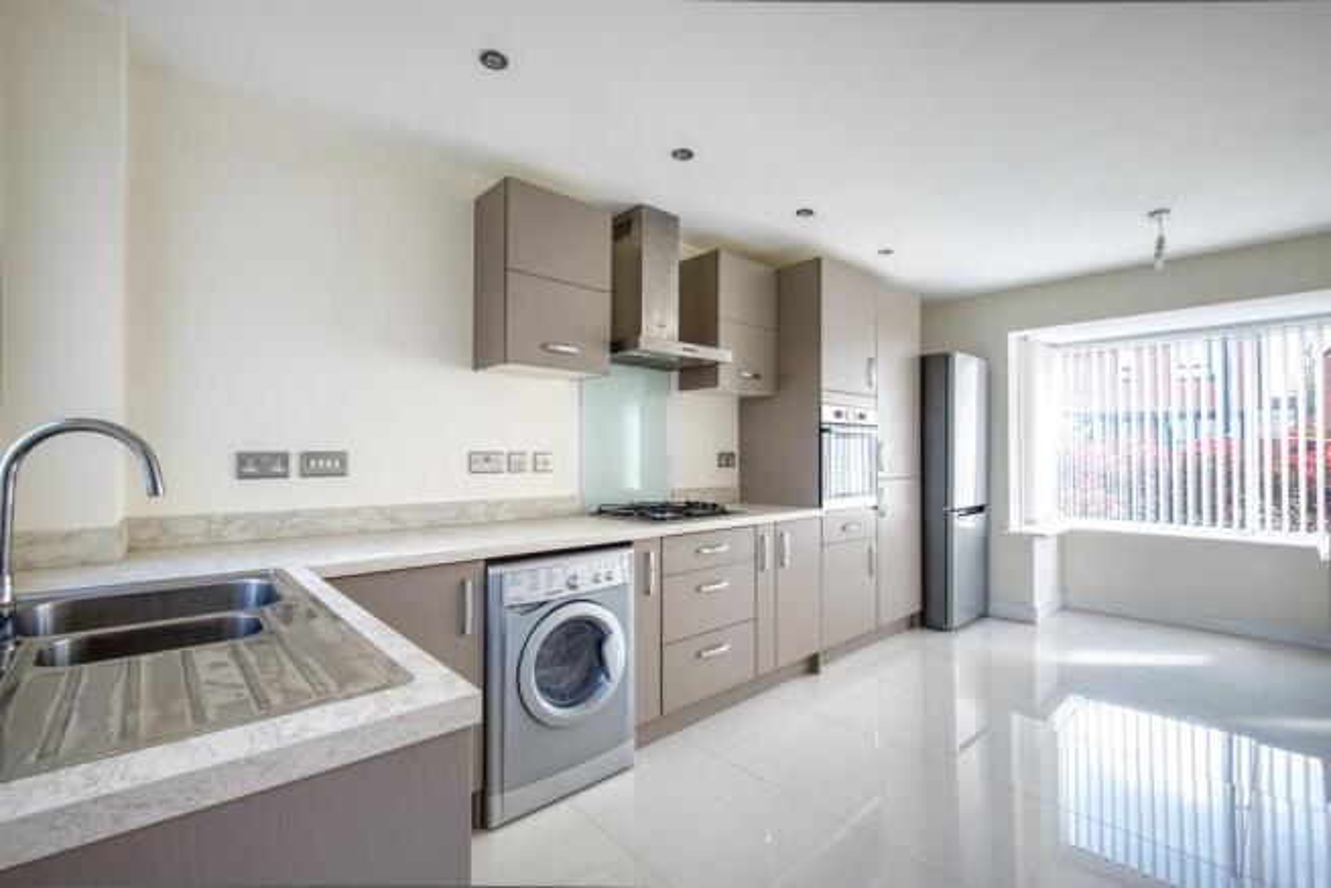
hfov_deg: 100.4
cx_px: 666
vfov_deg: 77.4
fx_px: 555
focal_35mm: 15
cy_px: 444
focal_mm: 10
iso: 200
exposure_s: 1/20
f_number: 8
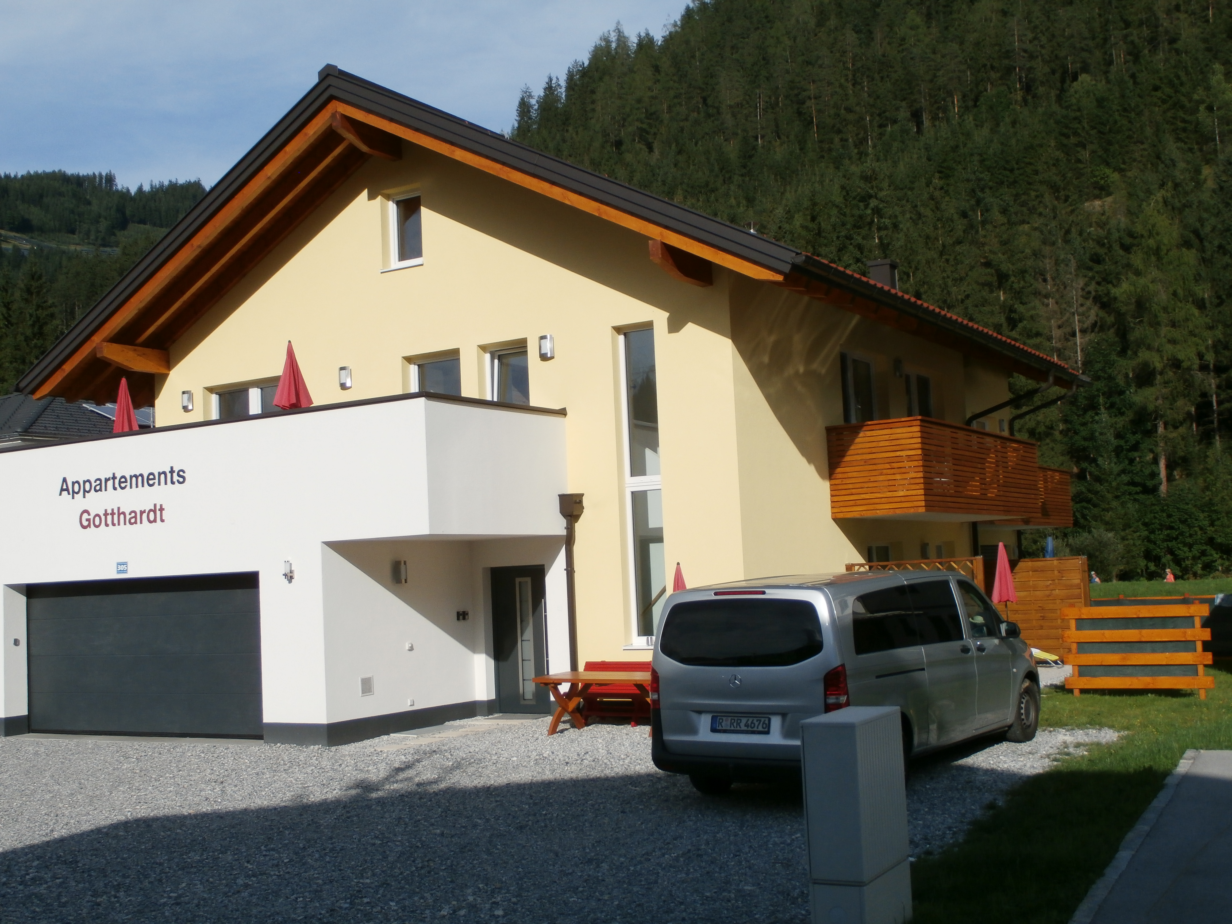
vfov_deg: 38.7
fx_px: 1317
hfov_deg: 50.1
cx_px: 616
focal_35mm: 37
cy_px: 462
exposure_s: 1/1250
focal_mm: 6.6
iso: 100
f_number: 3.5
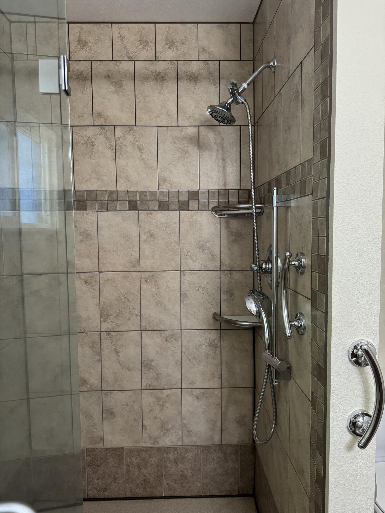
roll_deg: +1.0
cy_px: 256
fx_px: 356
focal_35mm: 24
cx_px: 192
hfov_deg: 56.8
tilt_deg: -3.8
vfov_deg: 71.6
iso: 400
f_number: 1.78
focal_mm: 6.76
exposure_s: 1/60
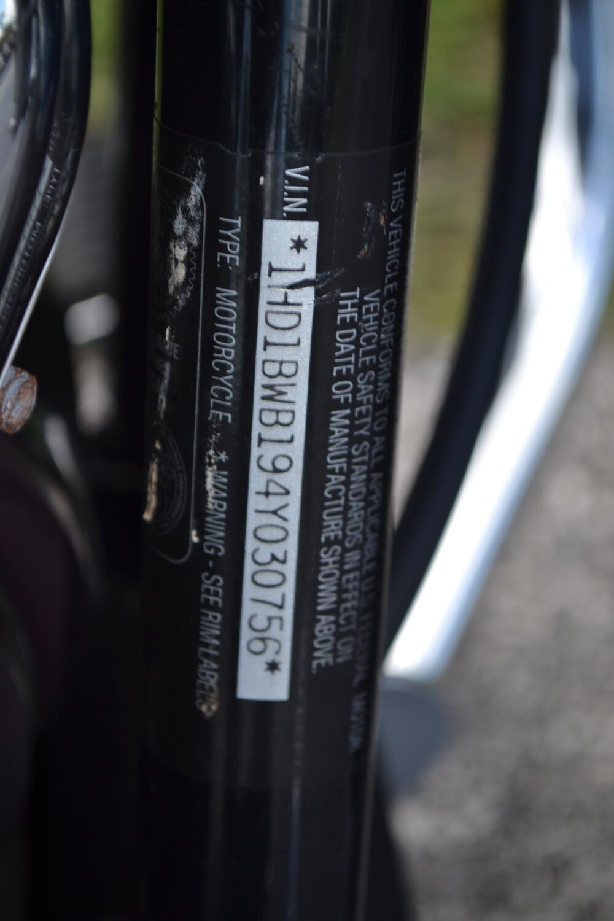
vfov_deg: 24.6
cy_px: 460
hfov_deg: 16.6
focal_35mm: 82
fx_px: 2110
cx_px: 307
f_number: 5.6
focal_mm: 55
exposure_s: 1/100
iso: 100
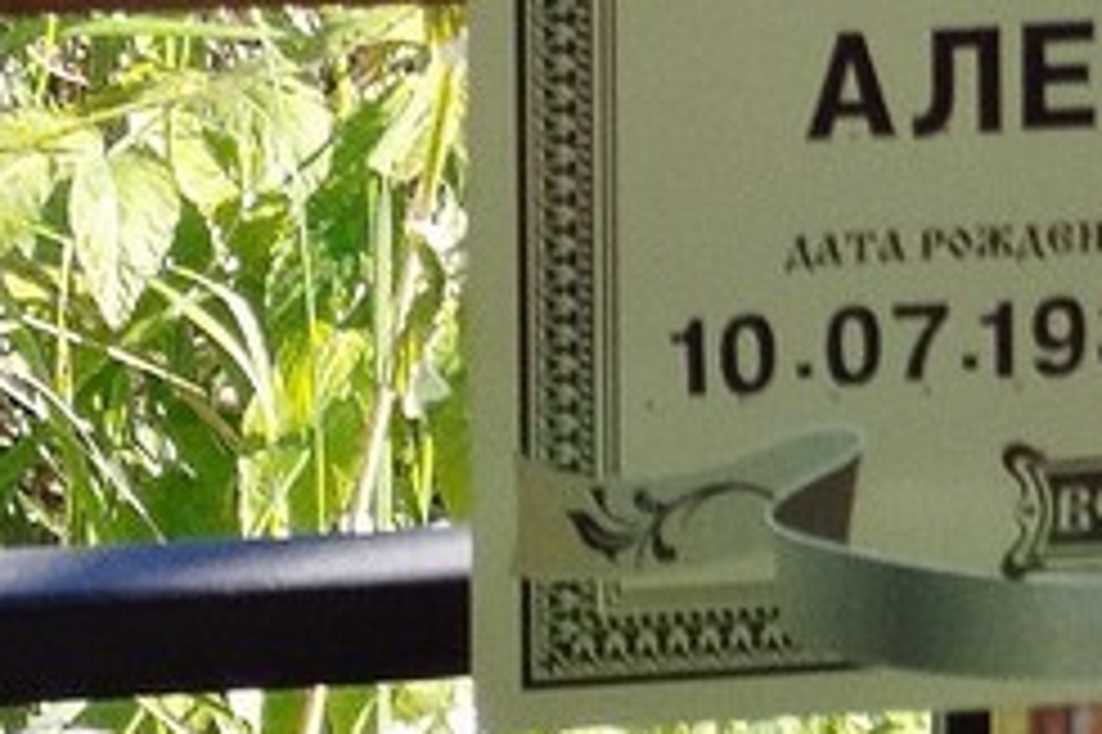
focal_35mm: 112
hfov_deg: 17.1
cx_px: 1457
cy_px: 261
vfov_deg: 12.2
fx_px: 3426
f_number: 1.7
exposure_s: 1/150
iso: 50
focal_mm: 5.31
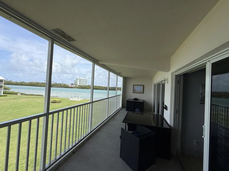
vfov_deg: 85.7
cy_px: 86
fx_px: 93
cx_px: 114
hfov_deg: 102.1
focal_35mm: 14
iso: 50
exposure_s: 1/1656
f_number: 2.2
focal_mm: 2.22
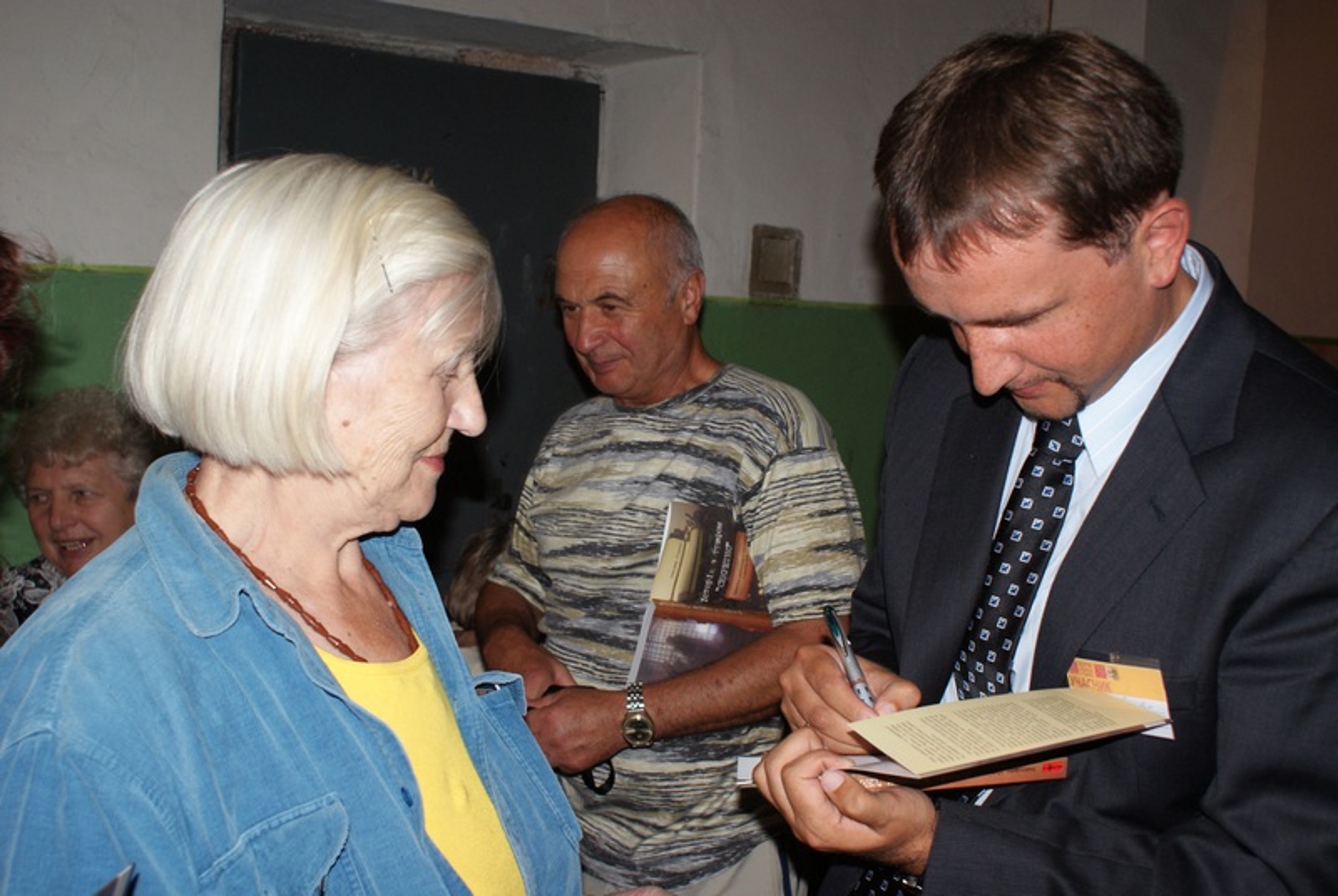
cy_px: 448
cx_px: 669
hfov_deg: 49.5
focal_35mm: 39
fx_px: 1452
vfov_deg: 34.3
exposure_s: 1/60
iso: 400
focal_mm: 26
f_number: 5.6
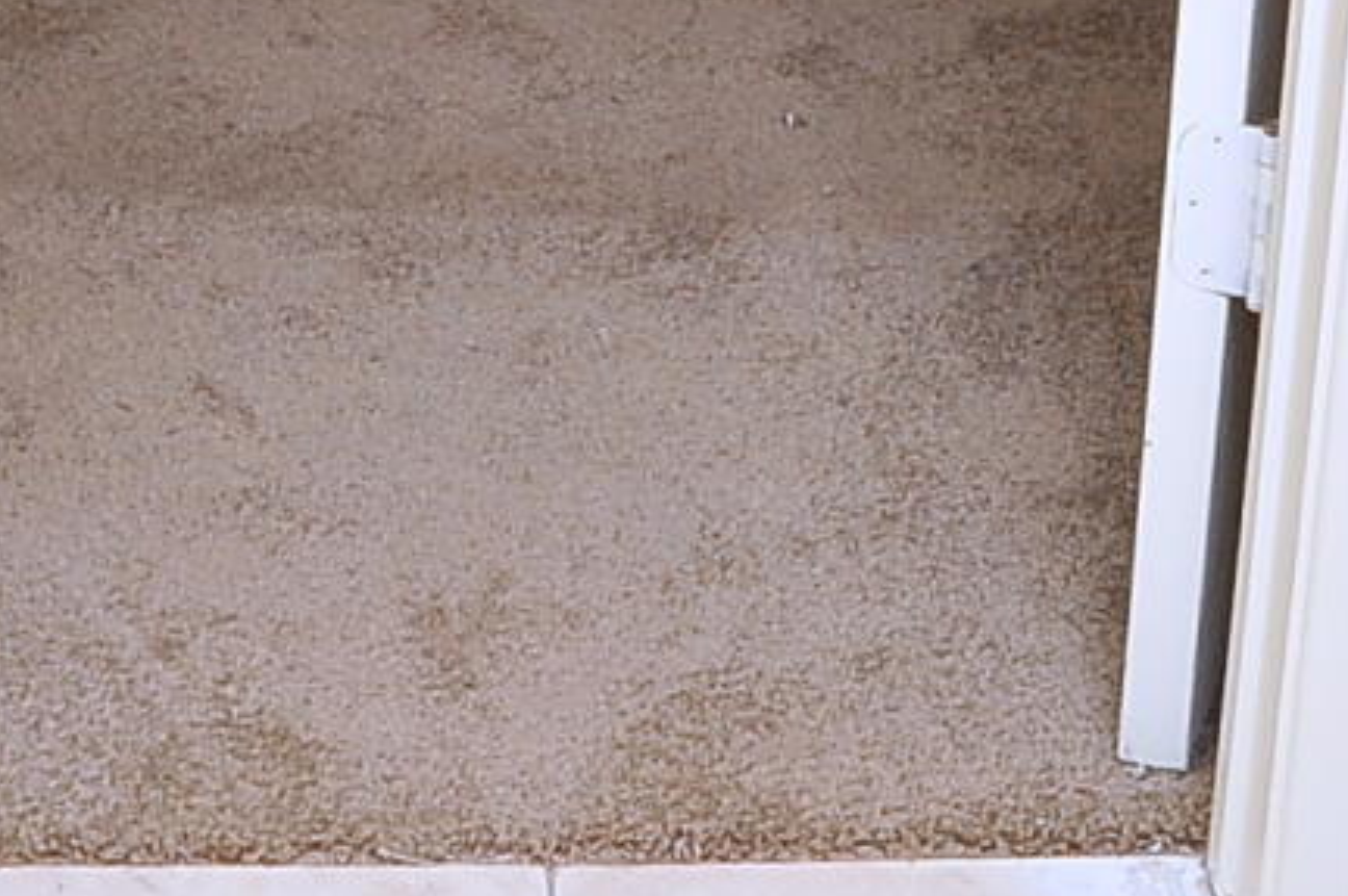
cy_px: -272
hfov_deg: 16.4
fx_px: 4675
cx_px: 549
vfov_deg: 10.7
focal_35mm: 125
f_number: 8
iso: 640
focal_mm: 18
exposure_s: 1/40
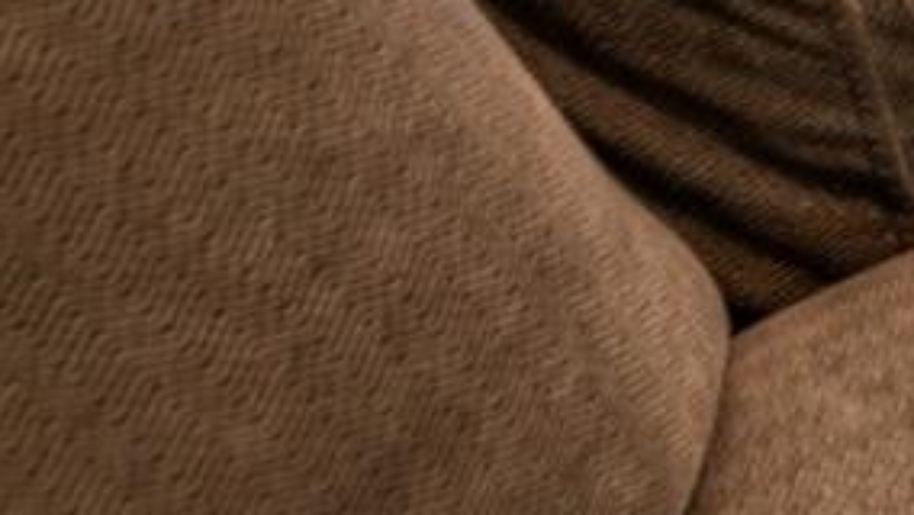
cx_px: 2417
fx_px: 3044
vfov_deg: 7.2
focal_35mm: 126
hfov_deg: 12.2
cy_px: -1537
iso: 100
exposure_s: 1.3
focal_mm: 16.6
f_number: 13
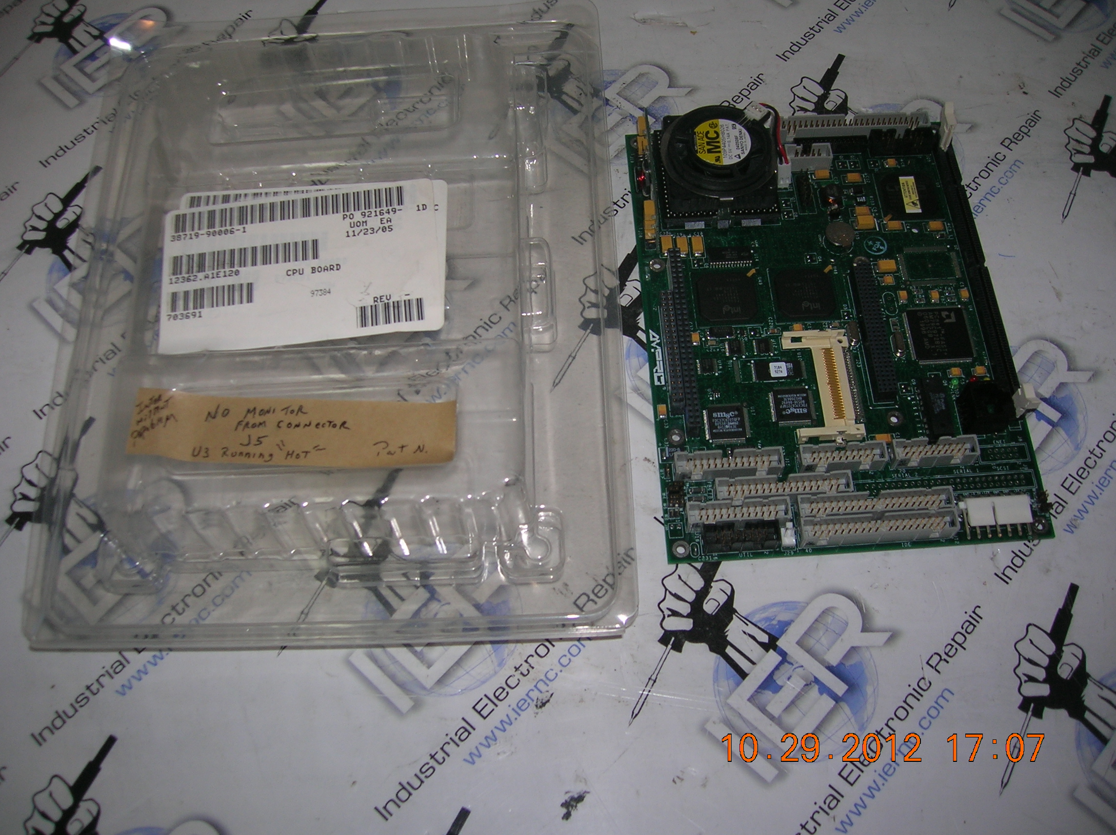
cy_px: 418
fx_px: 1095
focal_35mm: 34
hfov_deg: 54.0
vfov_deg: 41.7
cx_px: 558
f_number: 2.9
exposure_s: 1/60.1
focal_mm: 5.7
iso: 50
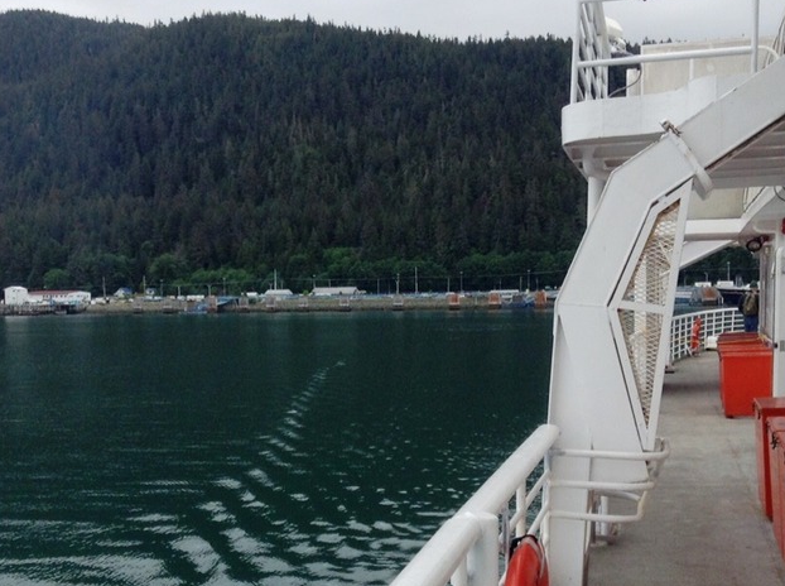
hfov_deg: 36.1
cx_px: 326
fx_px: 1200
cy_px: 333
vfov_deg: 27.4
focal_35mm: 53
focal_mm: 3.3
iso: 25
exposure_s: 1/226
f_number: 2.4
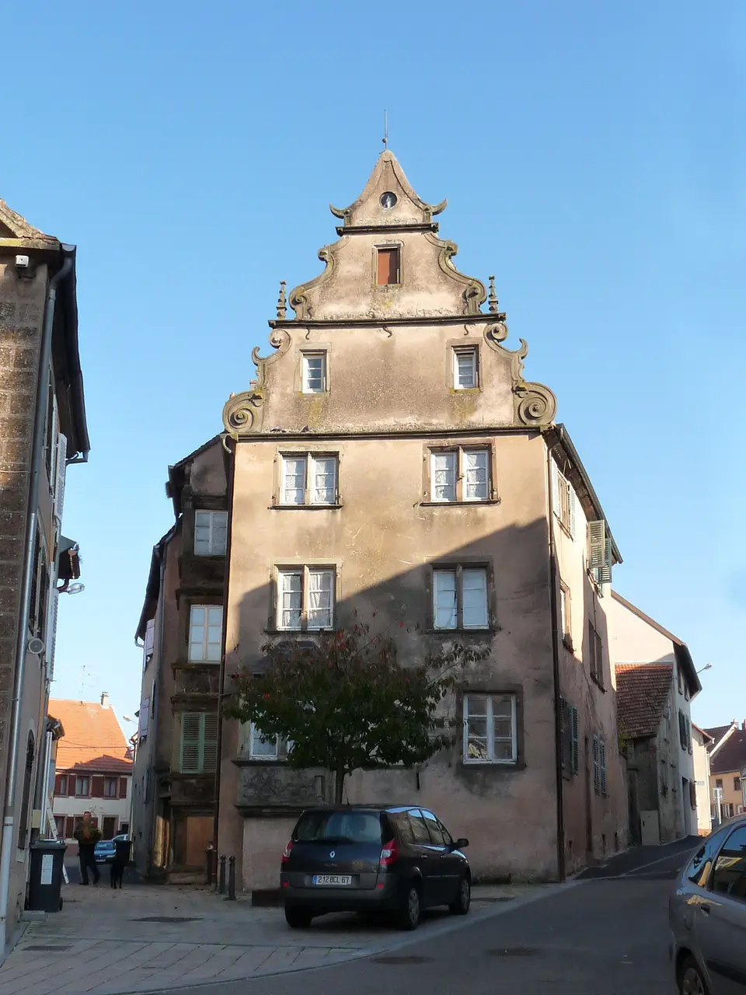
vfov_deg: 58.4
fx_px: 891
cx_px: 373
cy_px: 498
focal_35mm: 31
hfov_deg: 45.4
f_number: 5.6
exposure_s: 1/200
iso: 160
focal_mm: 5.4
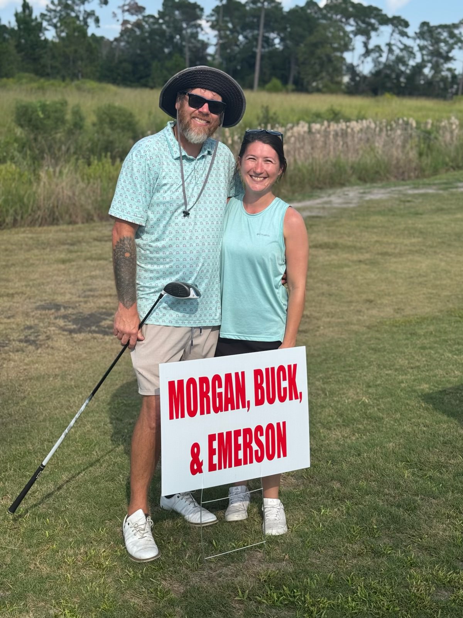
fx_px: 856
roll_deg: -1.7
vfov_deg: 39.7
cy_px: 309
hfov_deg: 30.3
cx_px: 232
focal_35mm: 48
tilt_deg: -13.5
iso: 64
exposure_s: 1/4608
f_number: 1.78
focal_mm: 6.76
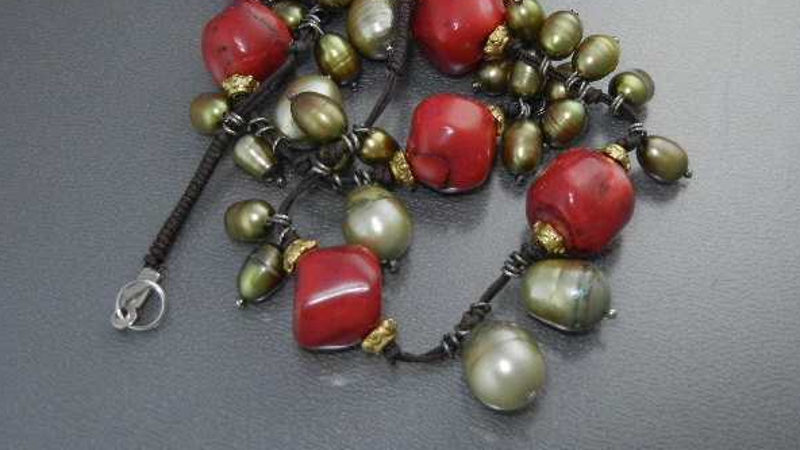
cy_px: 136
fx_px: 1124
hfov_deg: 39.1
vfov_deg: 22.5
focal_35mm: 53
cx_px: 428
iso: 800
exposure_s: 1/30
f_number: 7.6
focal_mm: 8.1
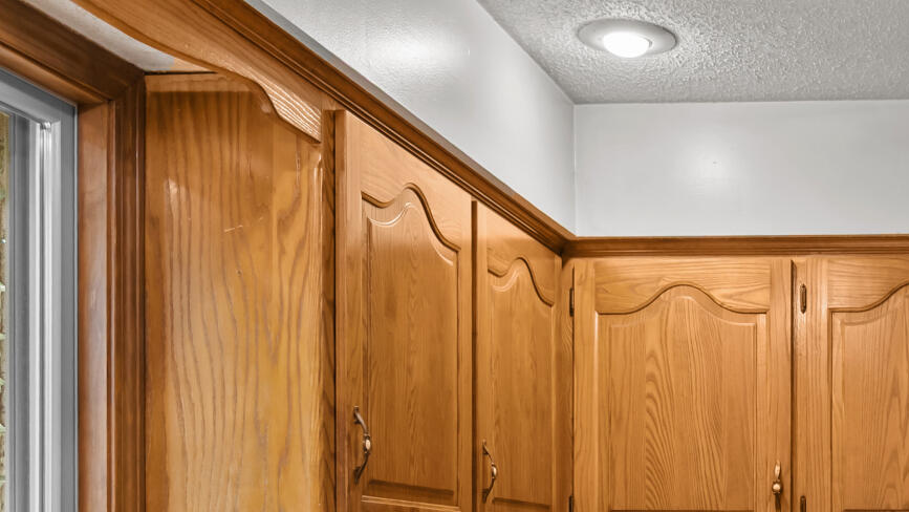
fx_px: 1398
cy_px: 713
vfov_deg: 18.8
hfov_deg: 32.7
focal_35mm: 58
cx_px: 935
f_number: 2.8
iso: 400
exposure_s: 1/60
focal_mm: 16
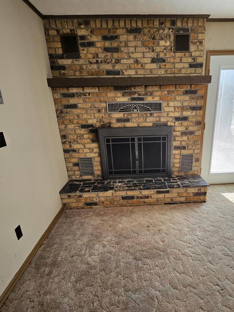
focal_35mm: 20
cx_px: 143
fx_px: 180
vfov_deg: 81.3
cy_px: 177
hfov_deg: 65.2
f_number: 2.2
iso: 100
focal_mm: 1.74
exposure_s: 1/100
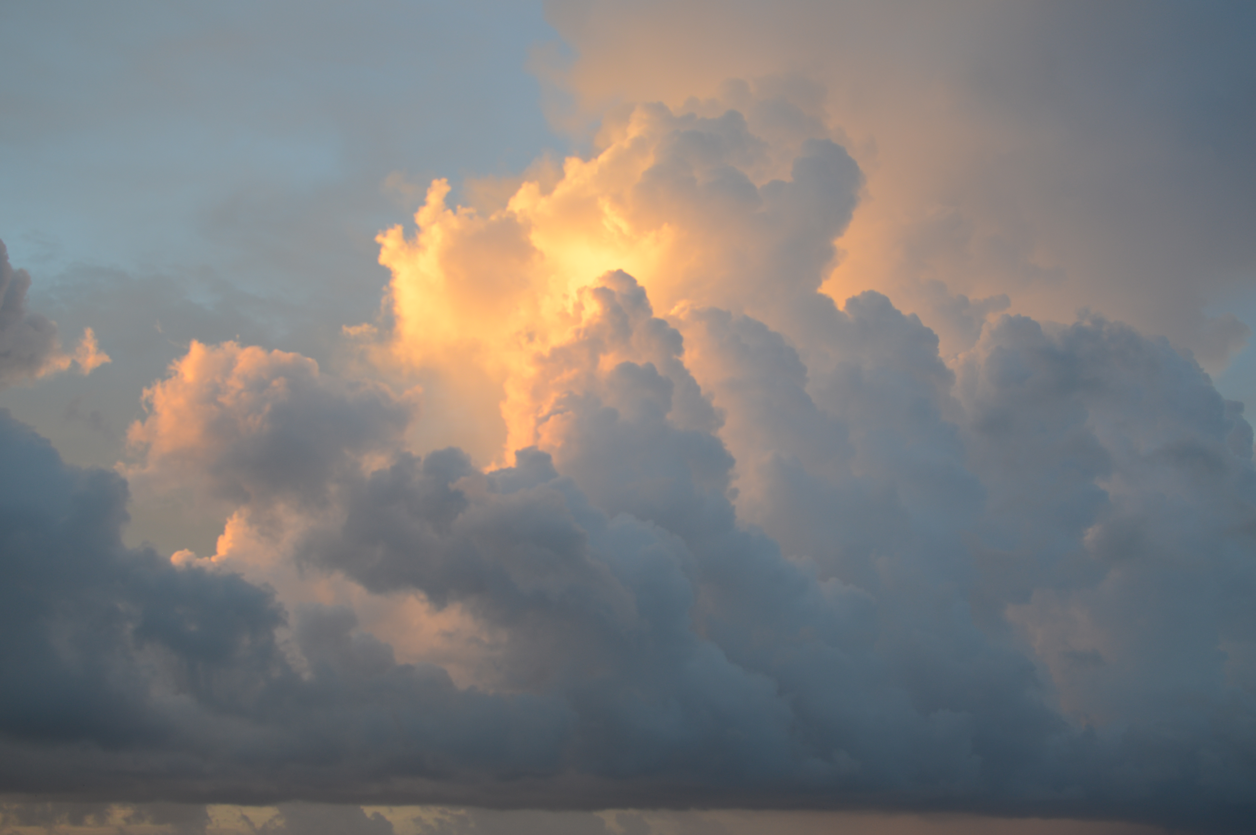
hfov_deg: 37.9
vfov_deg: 25.7
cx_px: 628
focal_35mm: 52
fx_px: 1830
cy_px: 418
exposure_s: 1/125
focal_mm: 35
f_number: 4
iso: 100
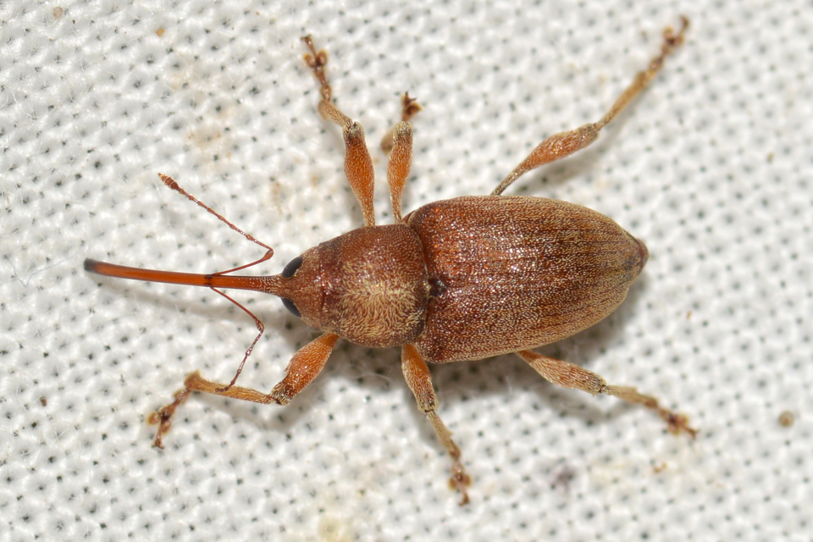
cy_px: 271
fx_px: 3387
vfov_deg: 9.1
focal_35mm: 150
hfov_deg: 13.7
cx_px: 406
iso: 100
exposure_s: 1/200
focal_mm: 100
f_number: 18
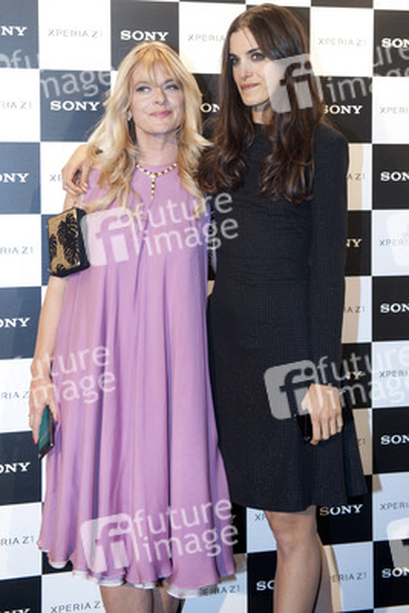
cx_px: 204
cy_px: 306
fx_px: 817
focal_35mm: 48
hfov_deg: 28.1
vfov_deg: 41.1
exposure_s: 1/160
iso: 1000
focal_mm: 48
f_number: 3.5
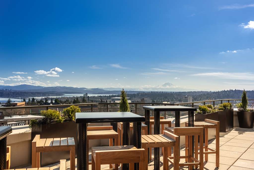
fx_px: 268
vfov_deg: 35.1
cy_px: 85
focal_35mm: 38
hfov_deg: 50.7
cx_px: 127
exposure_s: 1/250
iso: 100
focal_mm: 38
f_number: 13
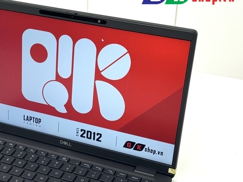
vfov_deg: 17.7
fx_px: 582
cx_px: 41
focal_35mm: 83
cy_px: 134
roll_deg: +4.0
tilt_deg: -34.7
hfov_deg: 23.2
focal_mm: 6.76
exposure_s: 1/121
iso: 50
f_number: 1.78
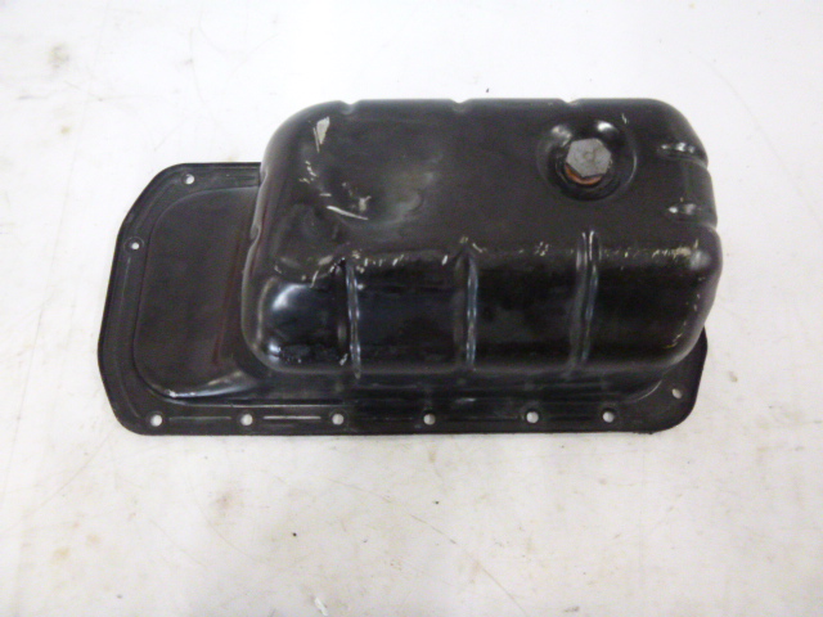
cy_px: 308
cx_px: 412
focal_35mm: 27
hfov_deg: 65.3
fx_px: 642
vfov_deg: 51.4
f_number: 4
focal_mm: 4.8
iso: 800
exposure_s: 1/13
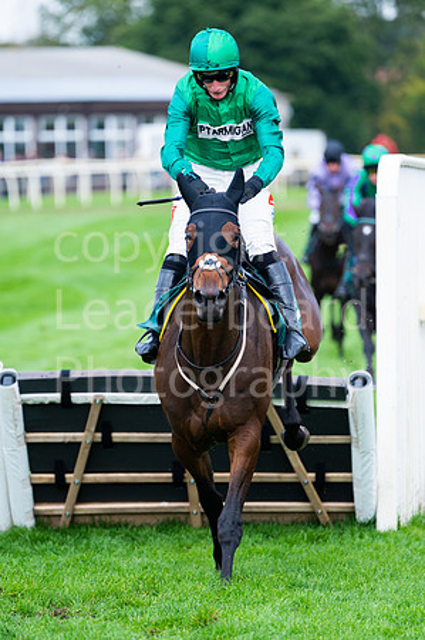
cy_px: 320
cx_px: 212
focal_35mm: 280
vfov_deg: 7.4
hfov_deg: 4.9
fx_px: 4969
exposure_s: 1/1000
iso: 640
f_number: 4
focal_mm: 280
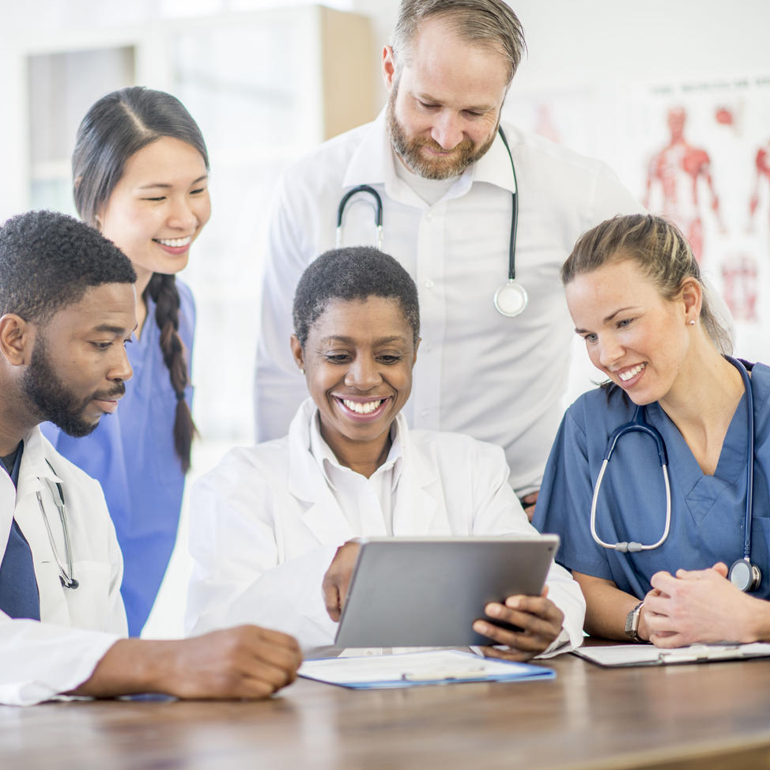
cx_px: 309
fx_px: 2743
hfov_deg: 16.0
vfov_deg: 16.0
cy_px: 385
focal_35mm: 109
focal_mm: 85
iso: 160
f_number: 1.4
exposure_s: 1/320
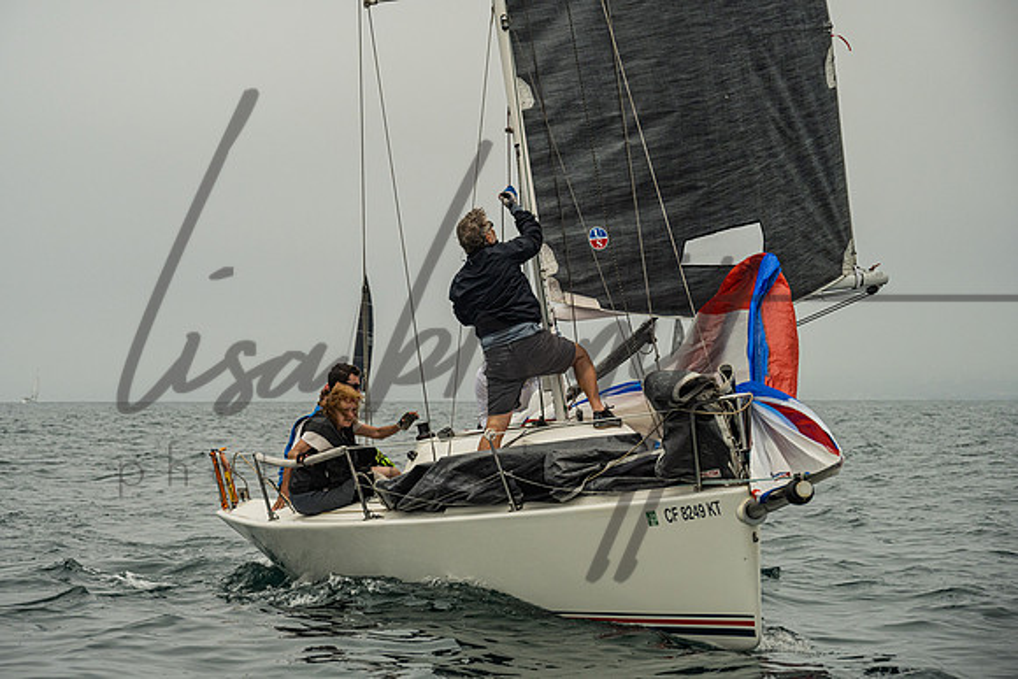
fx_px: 3191
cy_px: 329
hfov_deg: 18.1
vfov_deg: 12.2
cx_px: 470
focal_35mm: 113
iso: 400
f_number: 6.3
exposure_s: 1/3200
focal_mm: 103
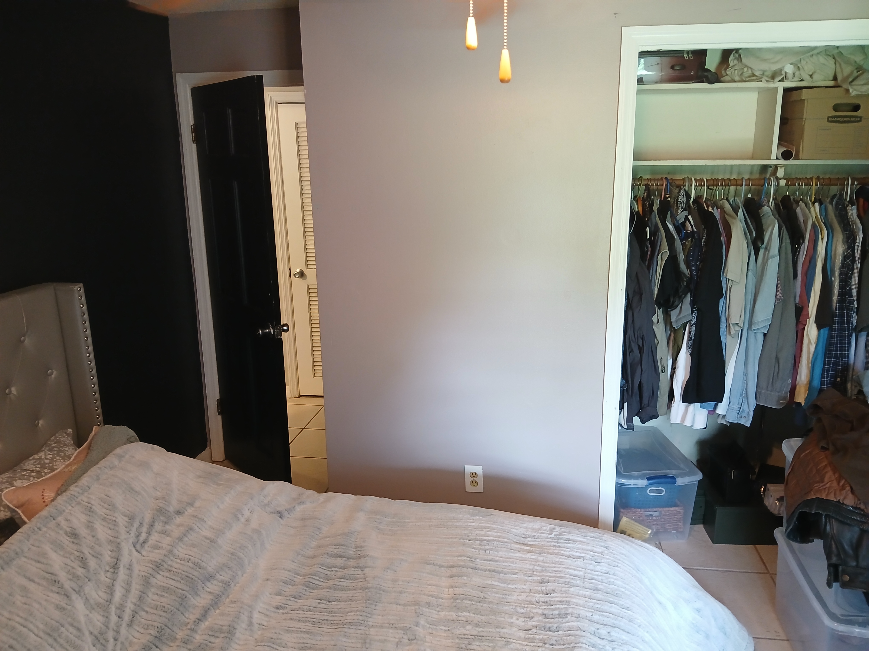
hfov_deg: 67.3
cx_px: 434
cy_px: 326
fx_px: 653
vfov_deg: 53.1
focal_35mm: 26
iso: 320
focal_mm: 3.98
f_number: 1.8
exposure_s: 1/24
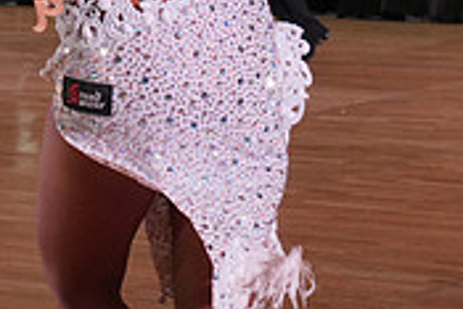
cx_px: 90
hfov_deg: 11.6
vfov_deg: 7.7
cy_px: -131
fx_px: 2265
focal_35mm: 176
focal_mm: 53
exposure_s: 1/400
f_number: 5.6
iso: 2500
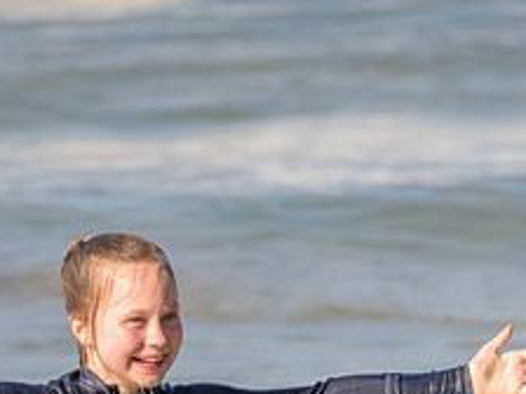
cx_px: 185
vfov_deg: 1.0
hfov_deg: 1.3
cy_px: 334
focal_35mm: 1528
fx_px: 23218
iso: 220
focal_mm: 500
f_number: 5.6
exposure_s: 1/2000
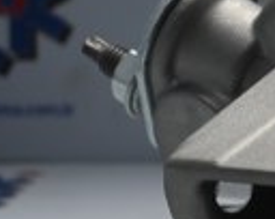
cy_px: 24
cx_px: 531
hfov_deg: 7.1
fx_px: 2145
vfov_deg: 5.8
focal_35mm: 264
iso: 320
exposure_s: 1/60
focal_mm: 40
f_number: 5.6
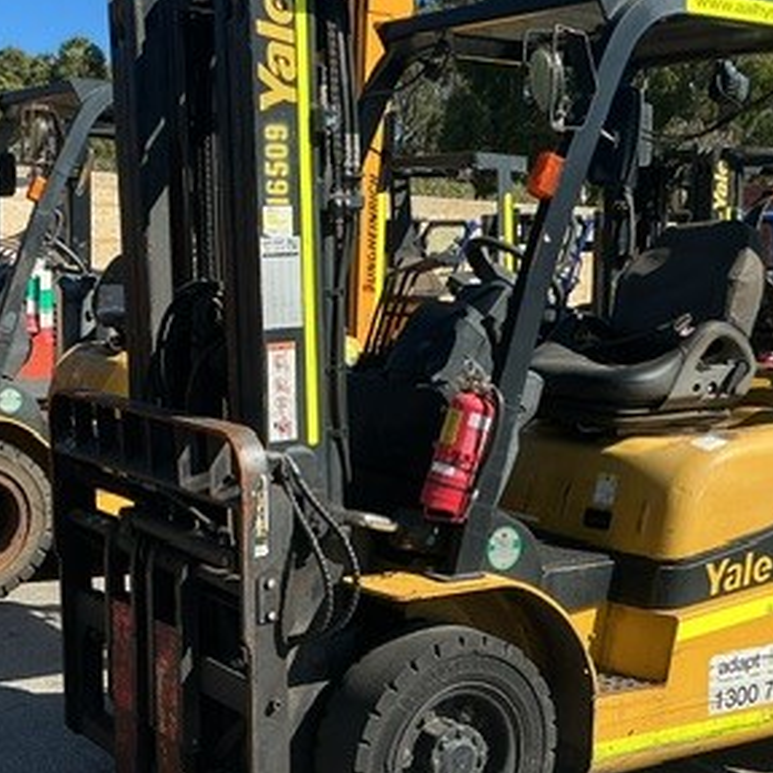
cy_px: 435
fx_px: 1440
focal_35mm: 57
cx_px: 365
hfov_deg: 30.0
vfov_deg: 30.0
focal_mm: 3
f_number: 1.8
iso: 25
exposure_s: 1/1168
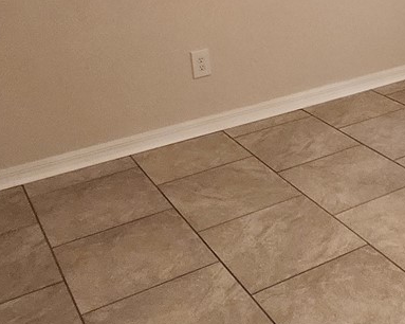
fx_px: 635
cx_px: 378
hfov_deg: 33.2
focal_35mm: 53
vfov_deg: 27.0
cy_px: -1
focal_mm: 1.7
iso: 320
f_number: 2.2
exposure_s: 1/30
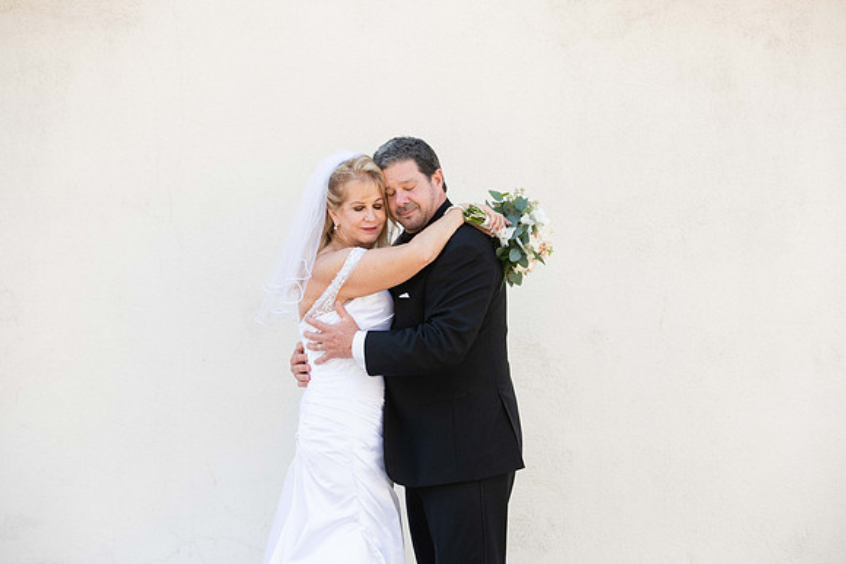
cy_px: 282
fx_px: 1645
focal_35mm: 70
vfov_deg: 19.5
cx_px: 423
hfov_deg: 28.8
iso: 1000
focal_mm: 70
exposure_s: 1/1250
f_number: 5
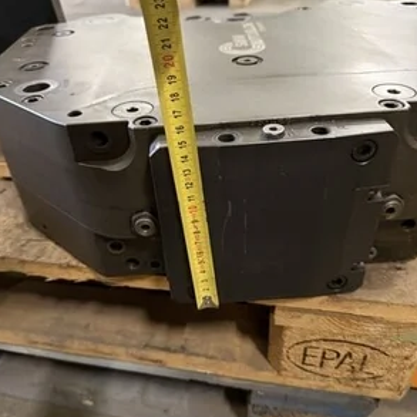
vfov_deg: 55.6
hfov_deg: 55.6
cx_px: 206
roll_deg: +2.9
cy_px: 222
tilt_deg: -39.7
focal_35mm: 29
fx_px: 395
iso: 1000
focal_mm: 6.76
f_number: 1.78
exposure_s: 1/33
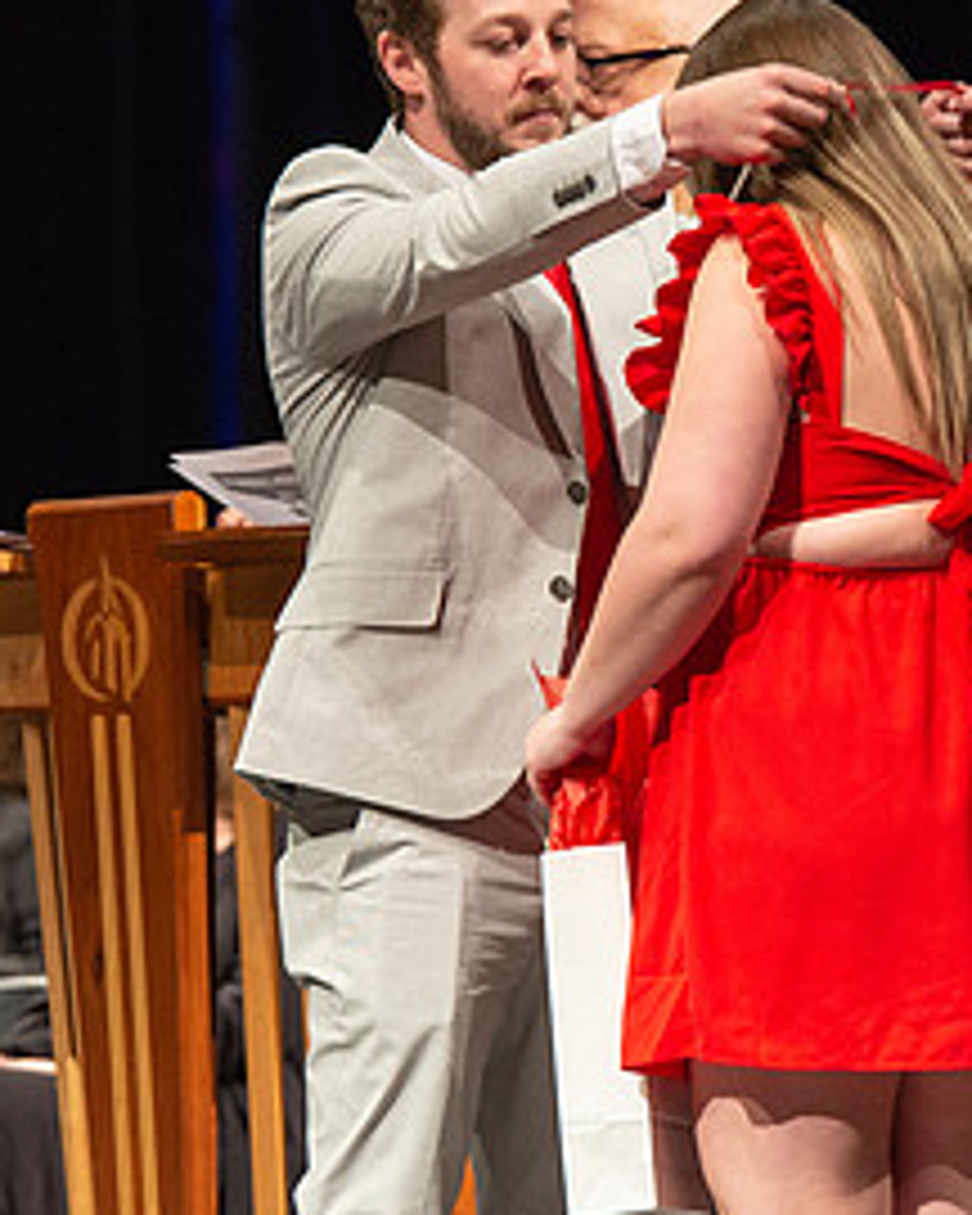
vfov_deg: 5.3
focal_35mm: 368
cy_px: 501
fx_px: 13233
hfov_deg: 4.2
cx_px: 739
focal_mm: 170
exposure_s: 1/100
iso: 1600
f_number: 4
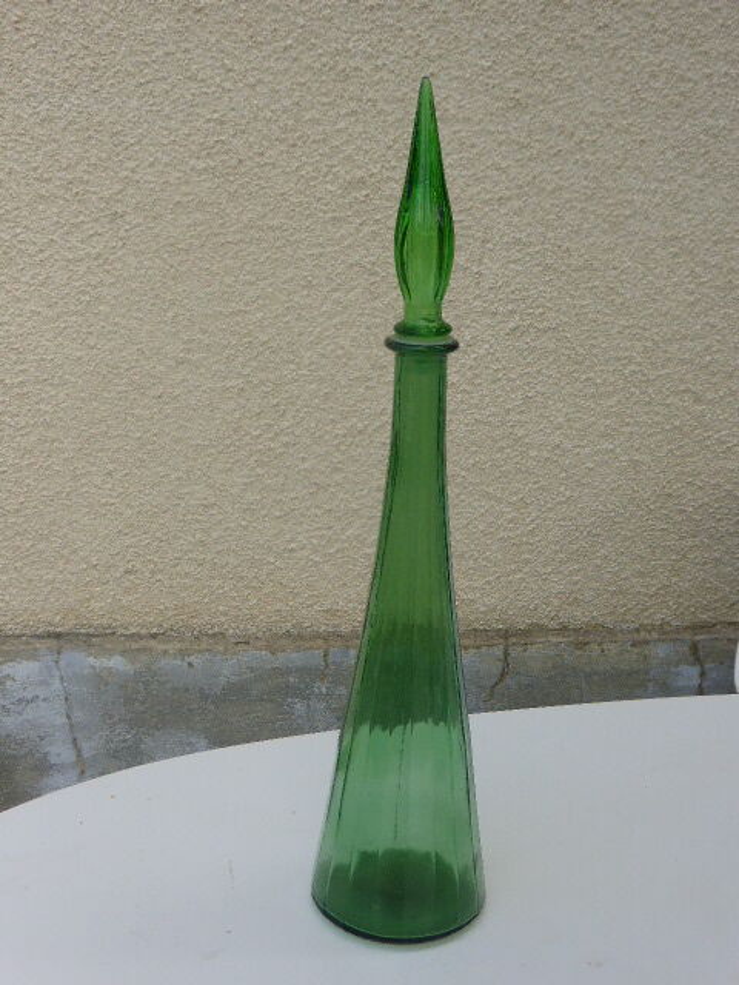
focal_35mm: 47
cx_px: 370
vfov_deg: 40.4
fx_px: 1338
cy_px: 492
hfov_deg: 30.9
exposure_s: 1/400
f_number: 4.2
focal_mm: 8.5
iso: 100
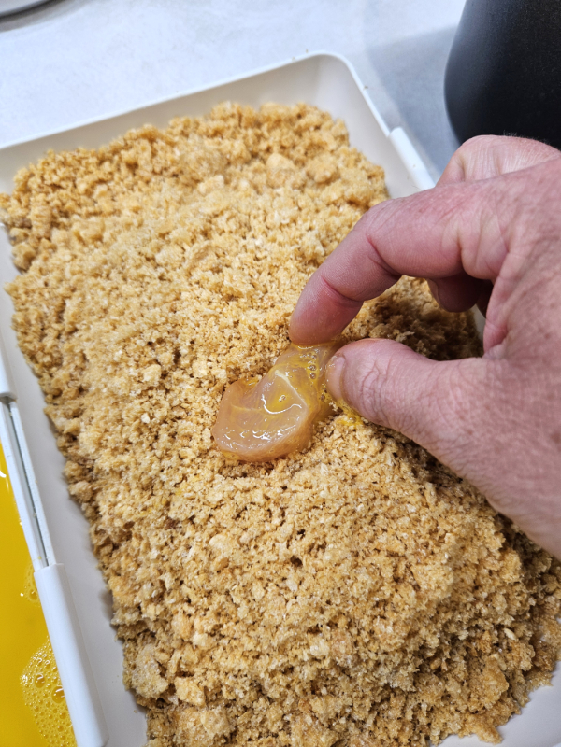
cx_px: 280
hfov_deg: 58.9
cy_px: 374
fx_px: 497
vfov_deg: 73.9
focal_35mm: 23
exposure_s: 1/51
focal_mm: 5.4
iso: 80
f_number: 1.8
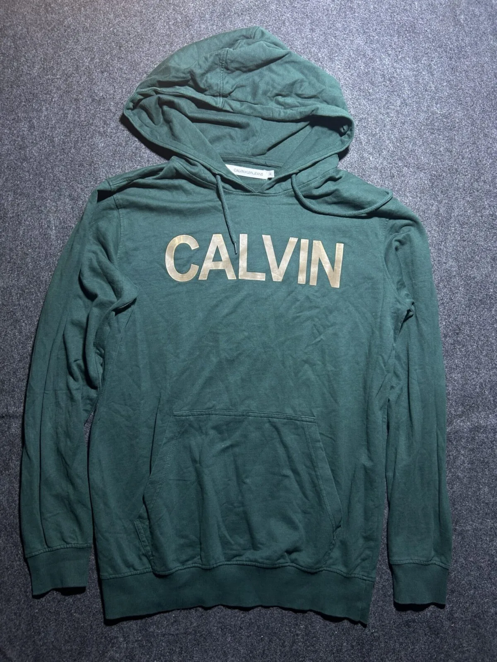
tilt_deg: -60.2
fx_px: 498
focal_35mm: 26
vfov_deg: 67.3
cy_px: 331
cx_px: 248
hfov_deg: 53.1
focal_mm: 5.7
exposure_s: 1/50
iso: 125
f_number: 1.5
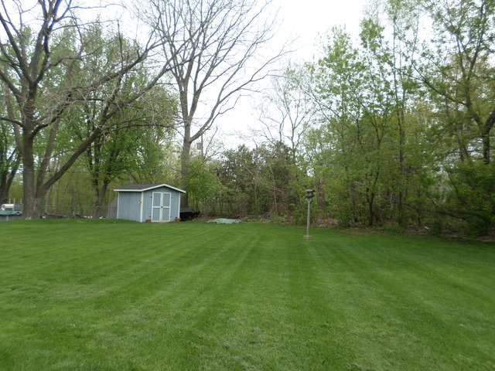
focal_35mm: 25
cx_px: 248
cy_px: 186
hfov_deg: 69.4
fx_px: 357
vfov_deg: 54.9
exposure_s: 1/500
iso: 80
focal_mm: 4.5
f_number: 2.5
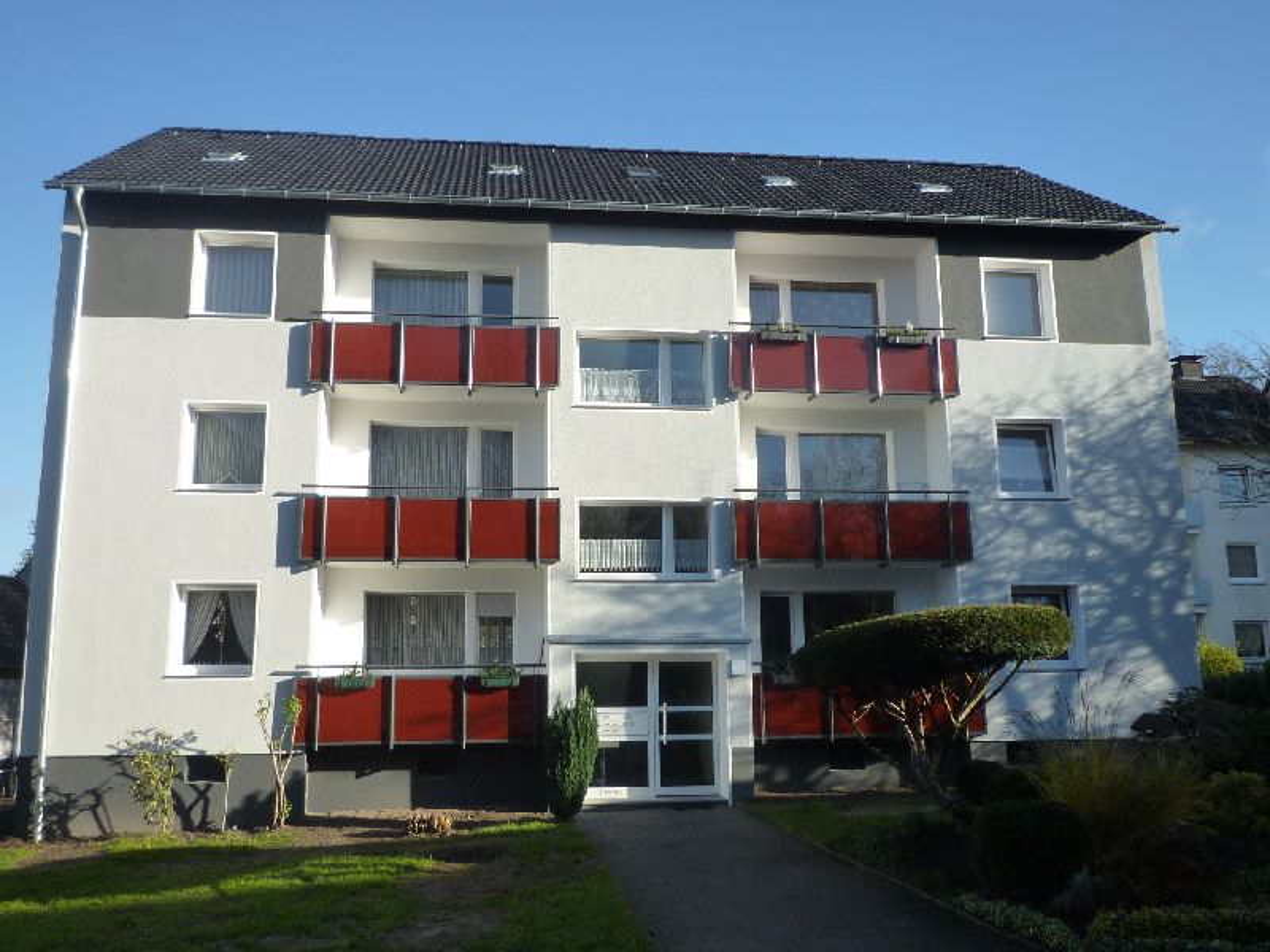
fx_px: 1137
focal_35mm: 31
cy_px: 476
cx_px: 635
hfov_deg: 58.4
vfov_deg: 45.4
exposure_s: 1/640
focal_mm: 4.4
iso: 125
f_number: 3.2
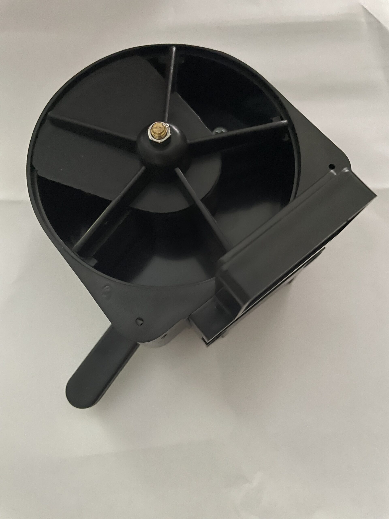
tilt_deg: -77.6
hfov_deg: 53.1
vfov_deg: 67.3
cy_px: 260
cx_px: 194
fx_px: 390
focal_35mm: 26
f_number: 1.6
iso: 1000
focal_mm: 4.2
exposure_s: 1/25
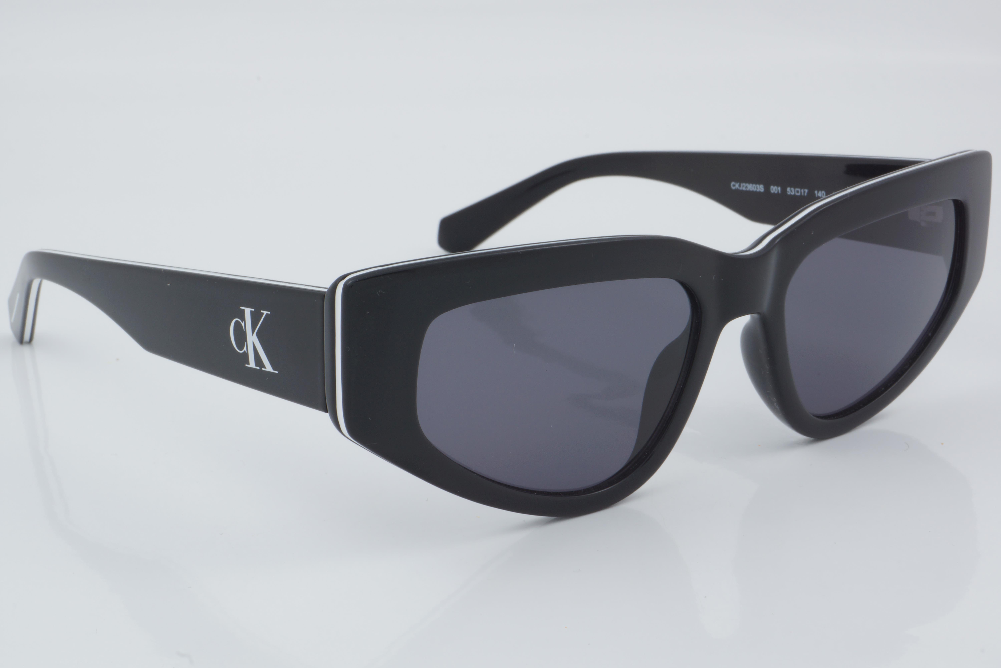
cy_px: 334
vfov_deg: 18.2
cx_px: 500
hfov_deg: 27.0
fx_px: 2085
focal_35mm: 75
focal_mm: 50
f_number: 32
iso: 100
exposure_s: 1/4
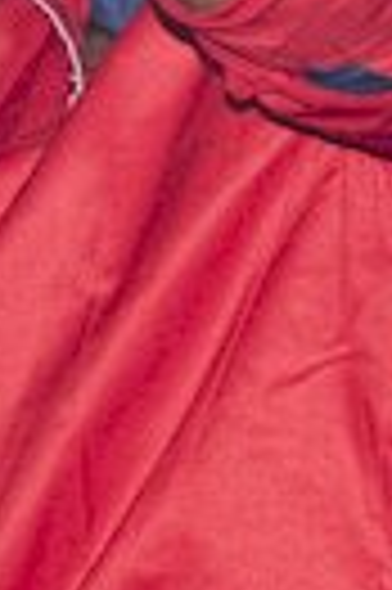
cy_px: -135
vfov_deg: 5.7
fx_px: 5846
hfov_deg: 3.8
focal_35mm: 357
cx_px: 70
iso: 320
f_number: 5
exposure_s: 1/60
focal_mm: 52
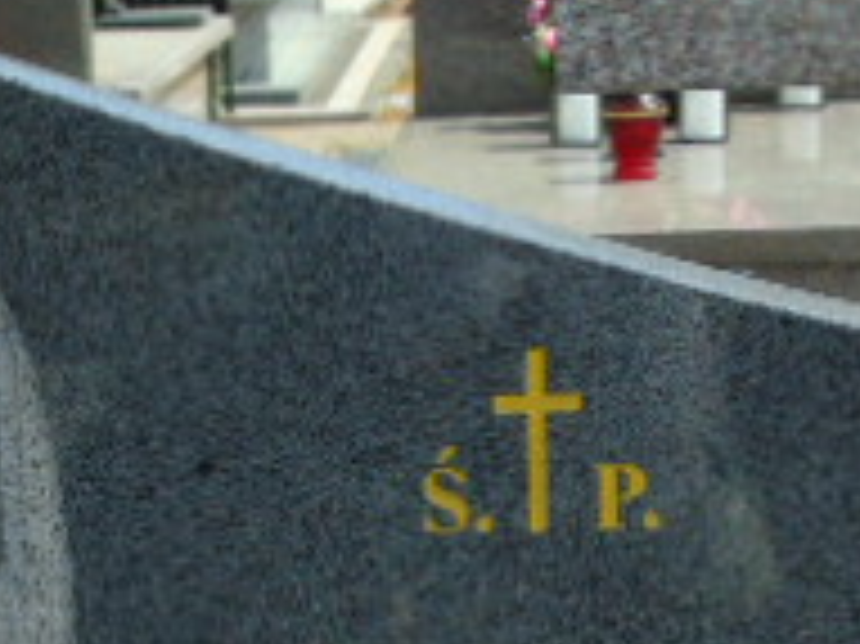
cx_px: 81
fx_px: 4494
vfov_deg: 8.0
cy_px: 1013
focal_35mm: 181
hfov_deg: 10.9
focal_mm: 9.6
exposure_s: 1/640
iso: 80
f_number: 4.3
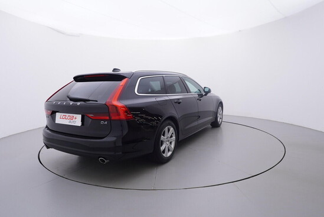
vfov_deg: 56.2
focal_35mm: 22
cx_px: 162
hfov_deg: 77.3
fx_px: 203
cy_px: 108
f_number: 5
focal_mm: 15
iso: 200
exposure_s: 1/80
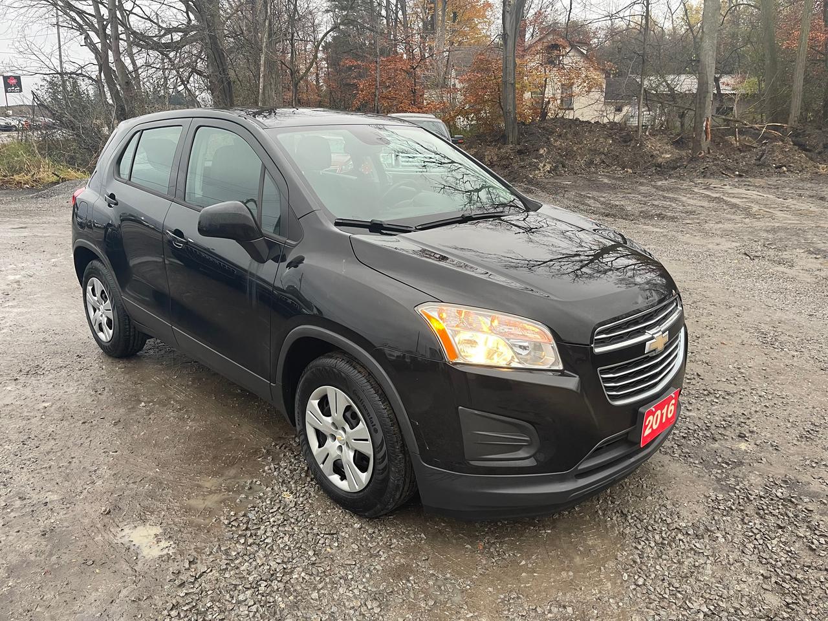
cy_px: 310
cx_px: 414
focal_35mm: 25
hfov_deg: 69.4
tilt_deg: -17.6
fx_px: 598
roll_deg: +0.3
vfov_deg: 54.9
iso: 125
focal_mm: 5.1
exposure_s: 1/83
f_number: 1.6
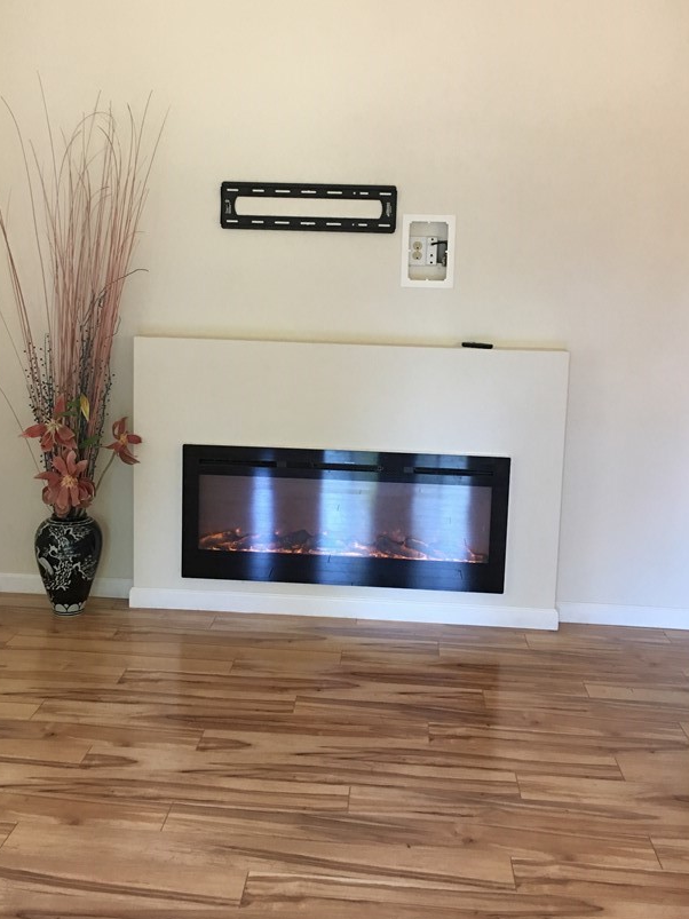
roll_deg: -1.0
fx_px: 982
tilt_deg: -7.4
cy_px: 421
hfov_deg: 38.6
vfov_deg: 50.1
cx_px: 315
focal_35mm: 37
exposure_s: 1/15
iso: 64
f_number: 2.2
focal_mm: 4.15
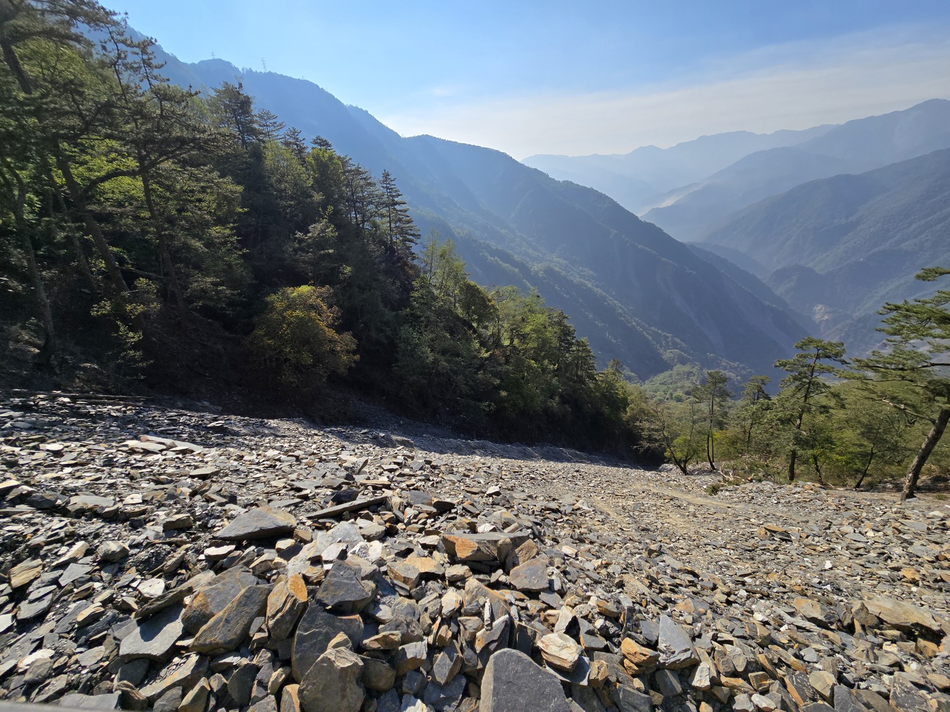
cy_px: 356
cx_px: 475
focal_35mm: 13
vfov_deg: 89.9
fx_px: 357
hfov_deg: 106.2
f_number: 2.2
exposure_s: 1/3493
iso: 50
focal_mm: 2.2
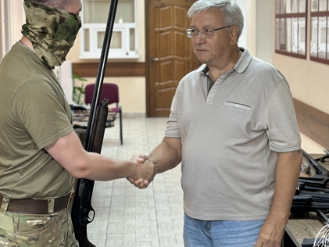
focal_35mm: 76
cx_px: 136
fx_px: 723
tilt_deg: -5.6
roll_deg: +0.5
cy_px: 92
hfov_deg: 25.6
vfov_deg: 19.4
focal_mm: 6.86
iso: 80
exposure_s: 1/50
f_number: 1.78
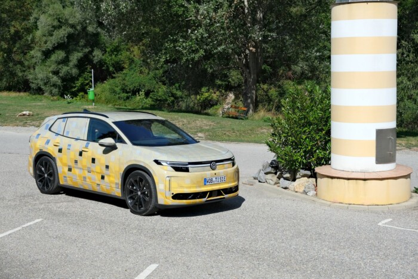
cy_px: 140
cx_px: 209
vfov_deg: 25.1
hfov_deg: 36.9
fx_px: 627
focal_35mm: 54
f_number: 5.6
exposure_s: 1/1700
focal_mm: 35.8
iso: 320
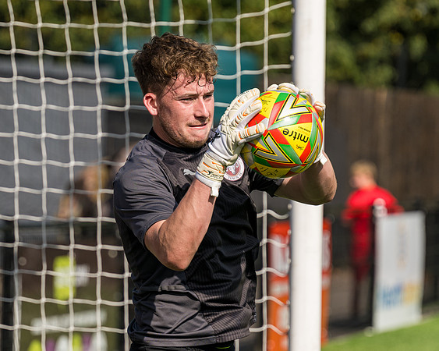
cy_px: 189
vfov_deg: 5.3
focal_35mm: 291
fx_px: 3781
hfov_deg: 6.6
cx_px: 203
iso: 200
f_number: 4
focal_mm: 165
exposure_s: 1/2000
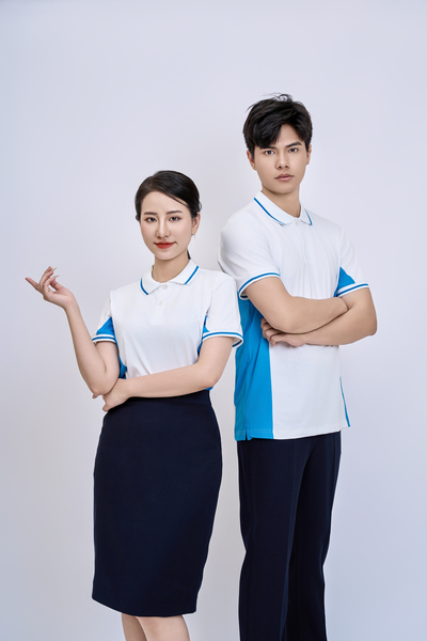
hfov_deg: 19.5
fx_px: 1245
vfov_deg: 28.8
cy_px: 320
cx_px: 214
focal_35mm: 70
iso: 200
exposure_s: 1/200
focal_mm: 70
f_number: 5
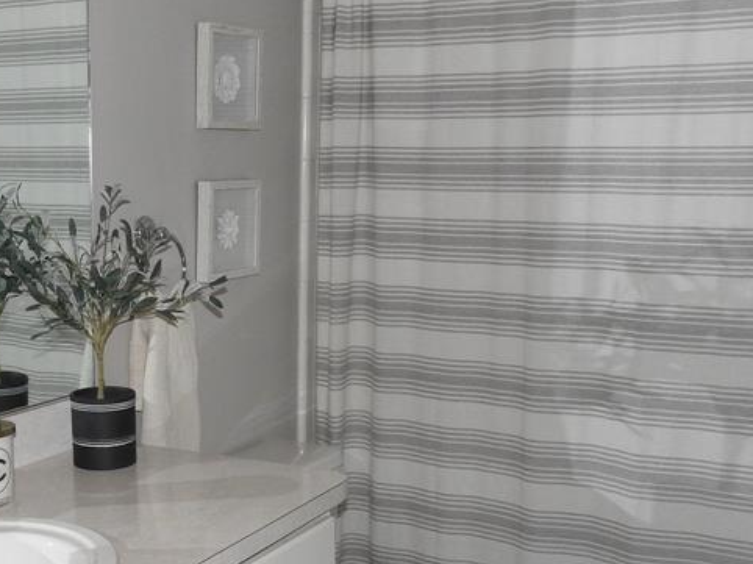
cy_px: 341
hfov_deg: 36.8
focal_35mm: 51
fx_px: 1109
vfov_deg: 28.5
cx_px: 203
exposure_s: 1/640
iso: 200
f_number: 3.3
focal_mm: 4.3
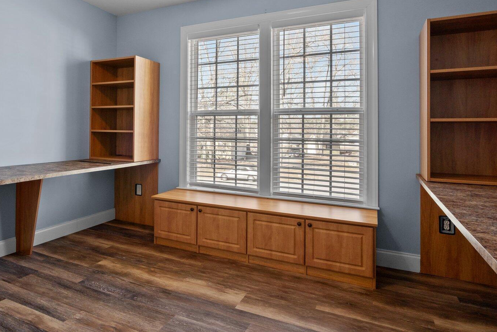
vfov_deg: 52.8
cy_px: 136
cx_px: 177
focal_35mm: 24
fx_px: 331
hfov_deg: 72.1
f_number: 8
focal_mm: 16
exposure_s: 1/8
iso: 400
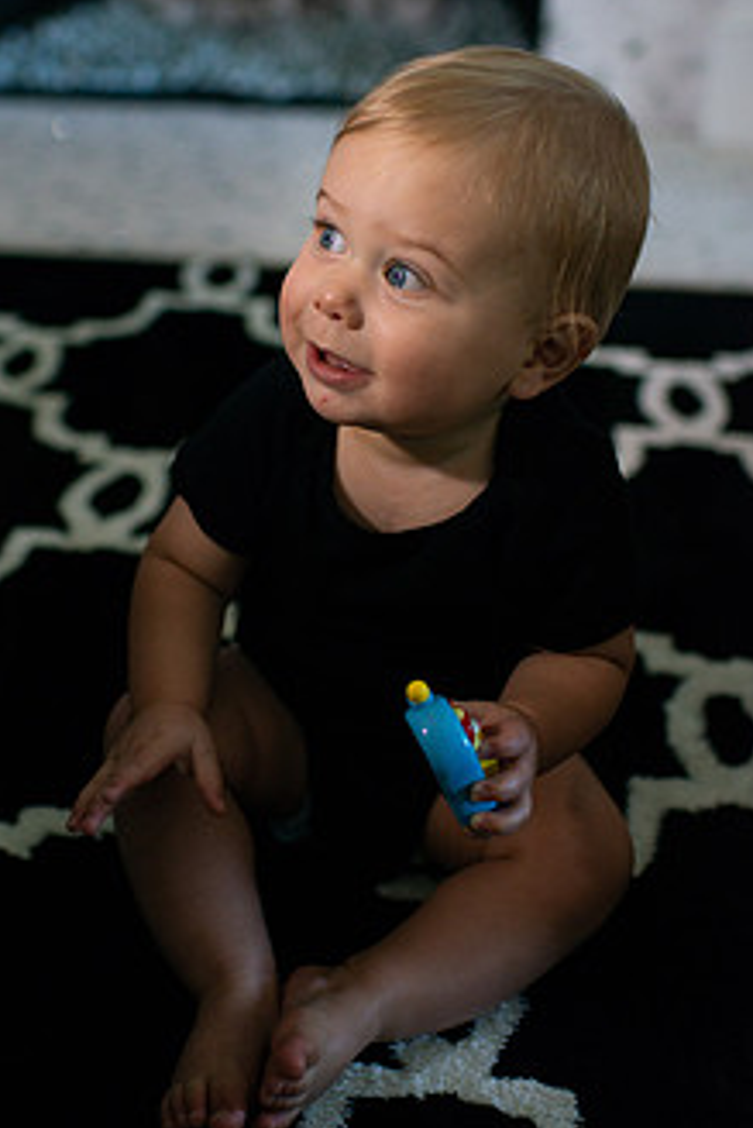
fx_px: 1504
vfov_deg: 41.0
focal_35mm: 48
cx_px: 265
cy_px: 481
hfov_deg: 28.0
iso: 640
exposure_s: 1/1250
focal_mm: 35
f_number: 2
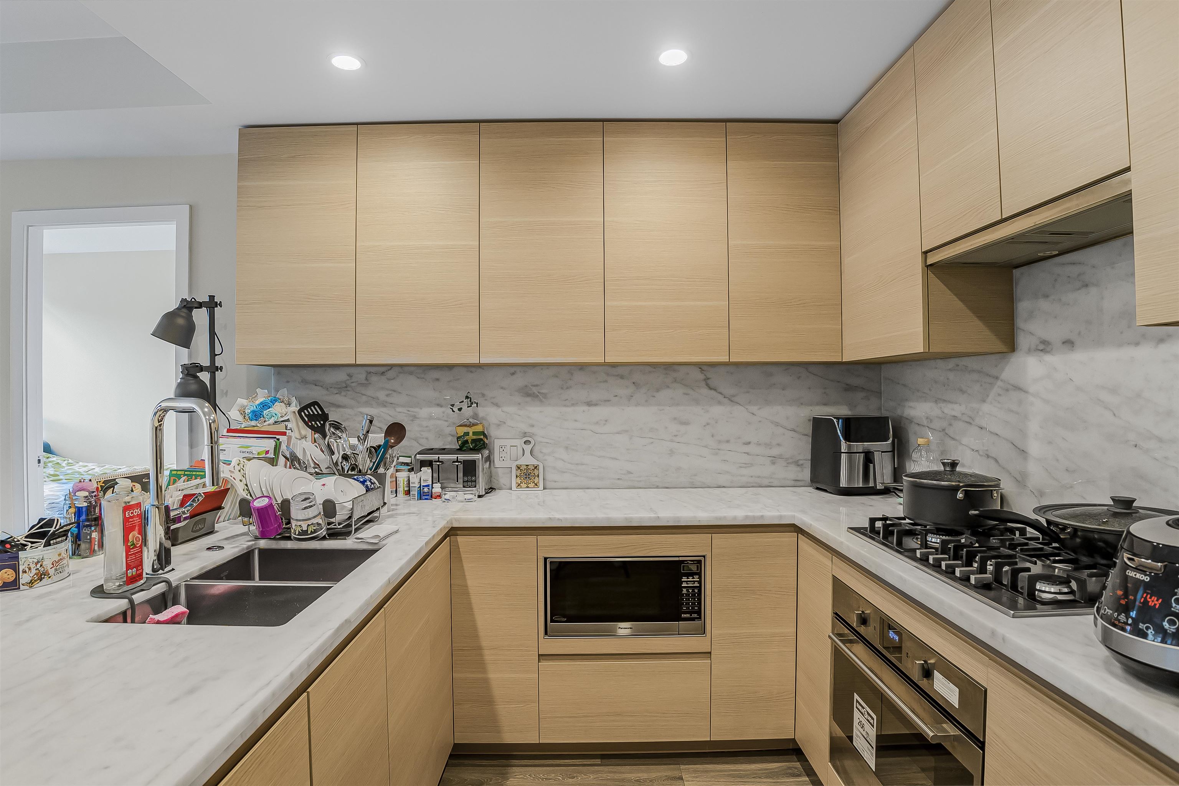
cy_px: 393
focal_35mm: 20
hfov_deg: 84.0
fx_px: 655
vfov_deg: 61.9
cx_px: 590
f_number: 4.5
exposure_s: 1/15
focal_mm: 13.5
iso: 400
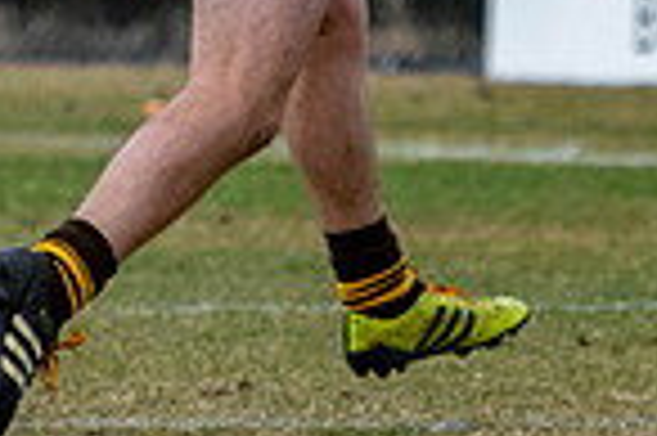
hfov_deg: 1.0
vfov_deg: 0.6
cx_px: 412
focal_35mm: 2119
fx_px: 38628
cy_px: -416
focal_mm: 175
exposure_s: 1/1600
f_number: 3.5
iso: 360
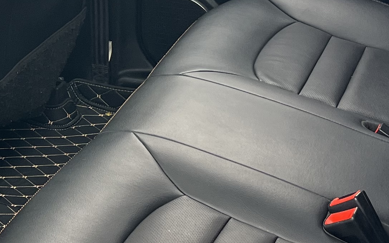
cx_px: 23
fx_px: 1082
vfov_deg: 12.7
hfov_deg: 19.9
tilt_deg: -18.8
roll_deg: +1.6
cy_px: -6
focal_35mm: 102
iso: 64
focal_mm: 5.1
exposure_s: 1/121
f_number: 1.6
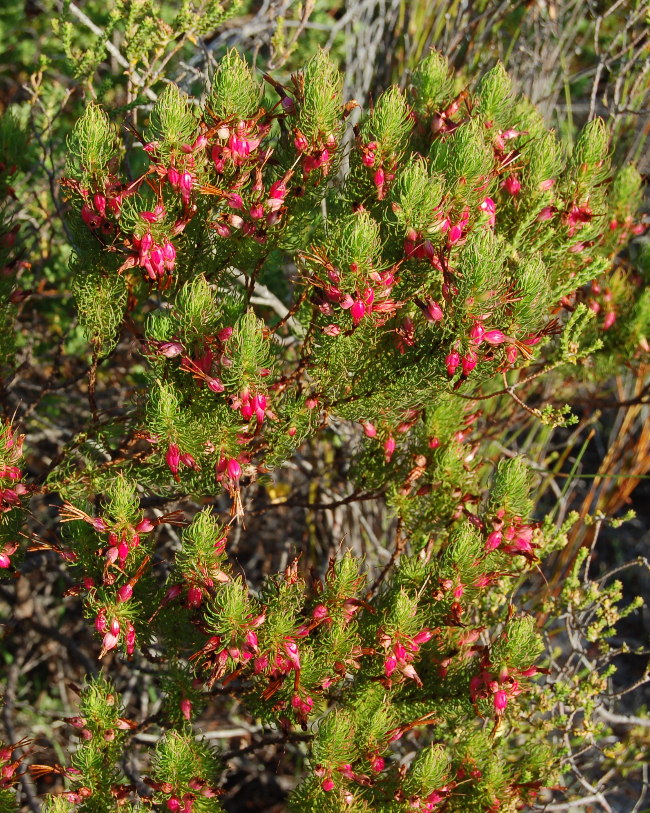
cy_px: 406
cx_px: 221
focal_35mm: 96
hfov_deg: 16.0
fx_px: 2302
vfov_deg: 20.0
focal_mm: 45
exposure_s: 1/160
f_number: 8
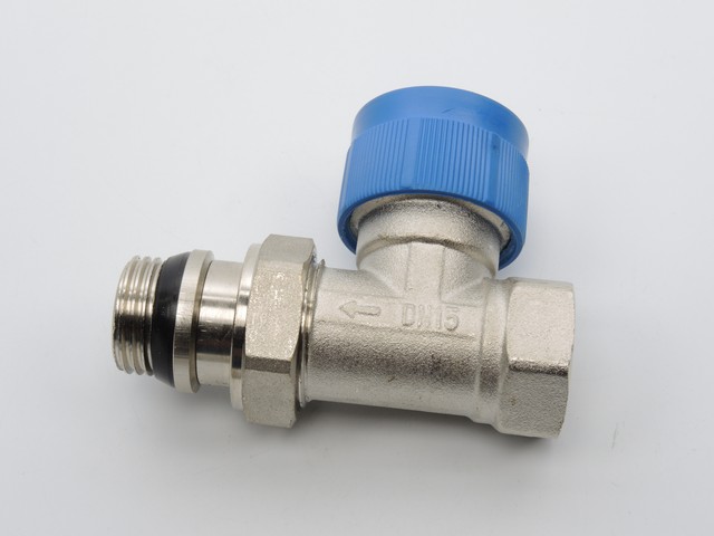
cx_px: 357
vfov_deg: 22.3
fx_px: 1361
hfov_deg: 29.4
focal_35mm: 66
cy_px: 268
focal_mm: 14.1
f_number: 8
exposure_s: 1/100
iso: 100
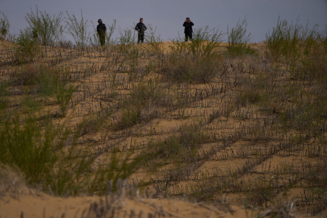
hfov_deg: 10.3
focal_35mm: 200
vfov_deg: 6.9
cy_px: 109
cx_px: 164
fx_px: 1817
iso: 100
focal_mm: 200
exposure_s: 1/6400
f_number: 2.8
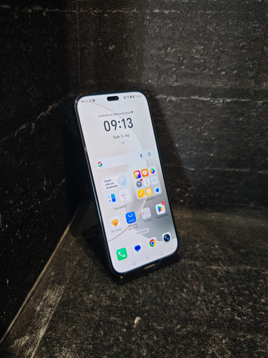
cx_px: 134
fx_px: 279
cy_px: 179
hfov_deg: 51.4
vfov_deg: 65.3
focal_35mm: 27
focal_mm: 6.83
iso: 160
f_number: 1.4
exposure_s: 1/100
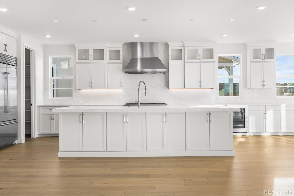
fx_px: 286
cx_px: 147
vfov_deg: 37.8
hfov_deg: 54.4
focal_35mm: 35
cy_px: 98
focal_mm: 35
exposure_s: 1/15
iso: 160
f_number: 8
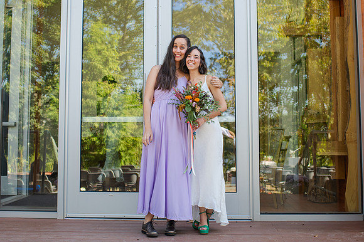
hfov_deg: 41.5
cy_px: 93
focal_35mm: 48
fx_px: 481
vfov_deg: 28.2
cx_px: 179
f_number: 3.2
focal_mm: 35
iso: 320
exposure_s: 1/400
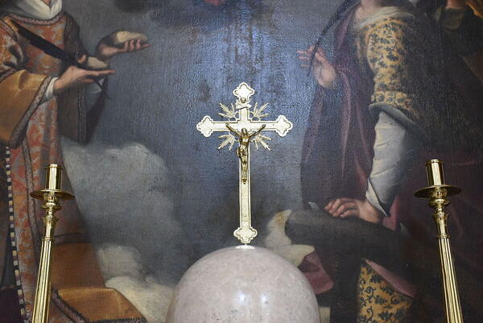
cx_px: 242
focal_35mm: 35
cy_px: 162
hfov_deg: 54.4
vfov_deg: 37.9
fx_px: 470
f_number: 8
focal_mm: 35
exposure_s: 1/60
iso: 8000
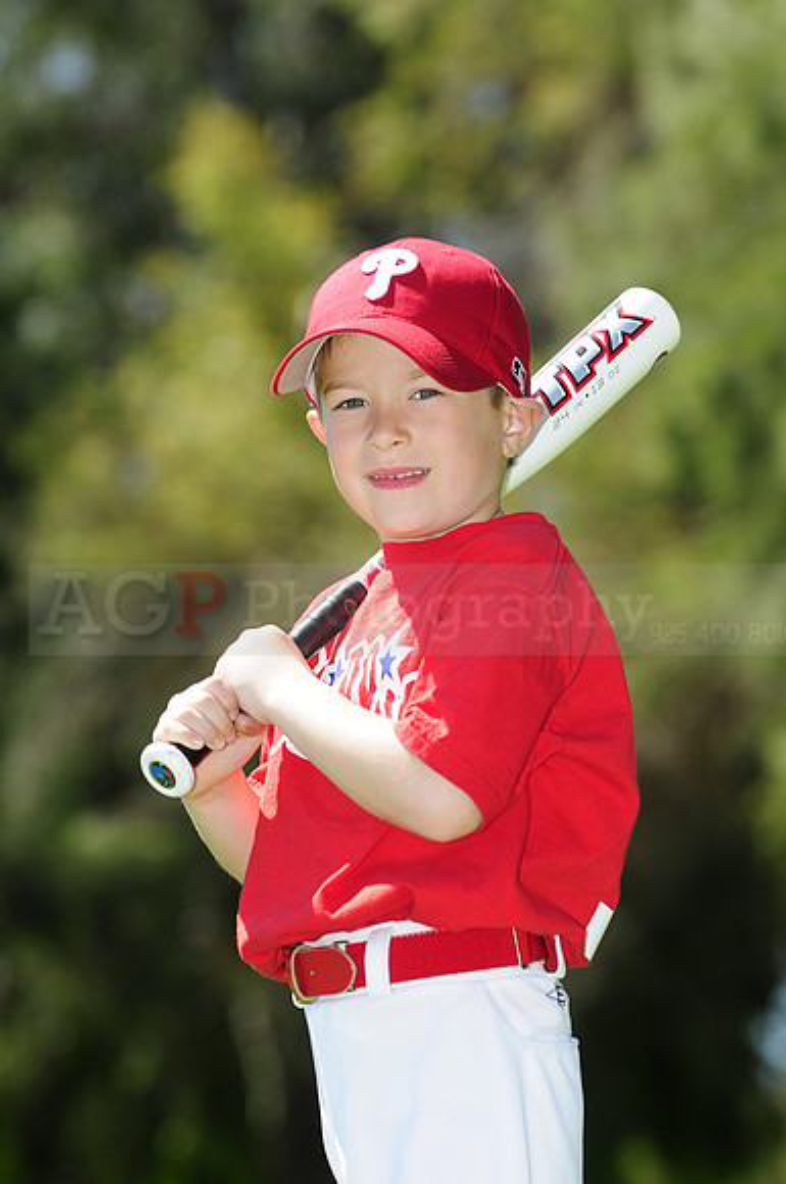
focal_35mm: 180
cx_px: 393
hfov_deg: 7.6
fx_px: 5912
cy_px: 592
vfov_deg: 11.4
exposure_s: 1/800
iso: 200
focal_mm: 120
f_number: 4.5
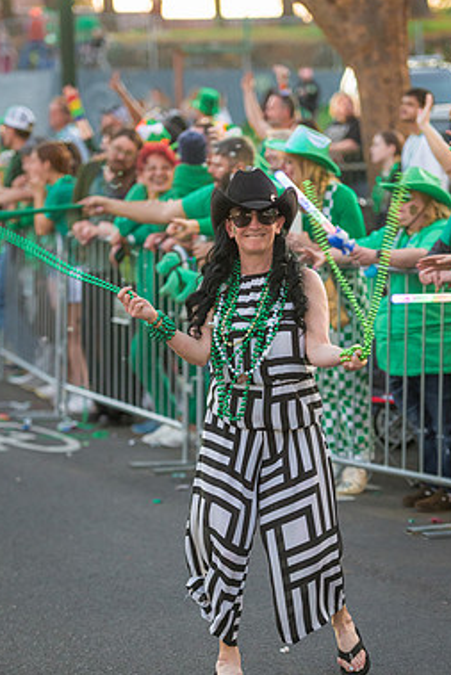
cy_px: 379
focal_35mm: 121
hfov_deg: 11.3
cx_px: 242
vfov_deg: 16.9
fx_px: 2272
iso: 5000
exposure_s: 1/320
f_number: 2.8
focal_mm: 102
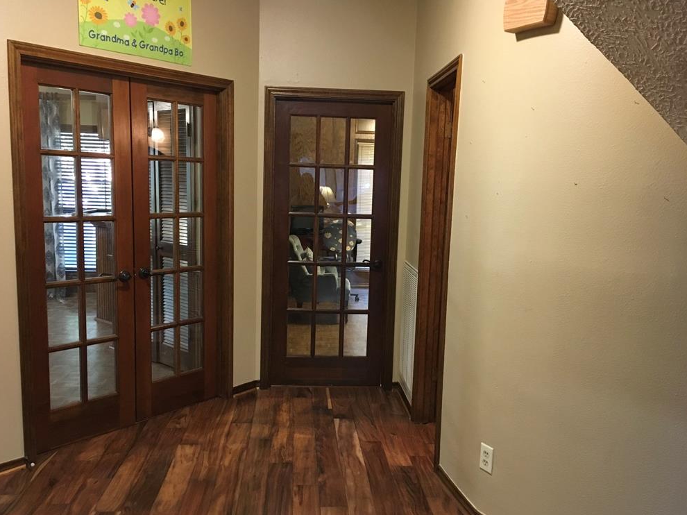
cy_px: 261
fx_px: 595
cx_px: 337
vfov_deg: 46.8
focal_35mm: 30
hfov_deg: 60.0
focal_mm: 4.15
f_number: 2.2
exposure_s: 1/20
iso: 200
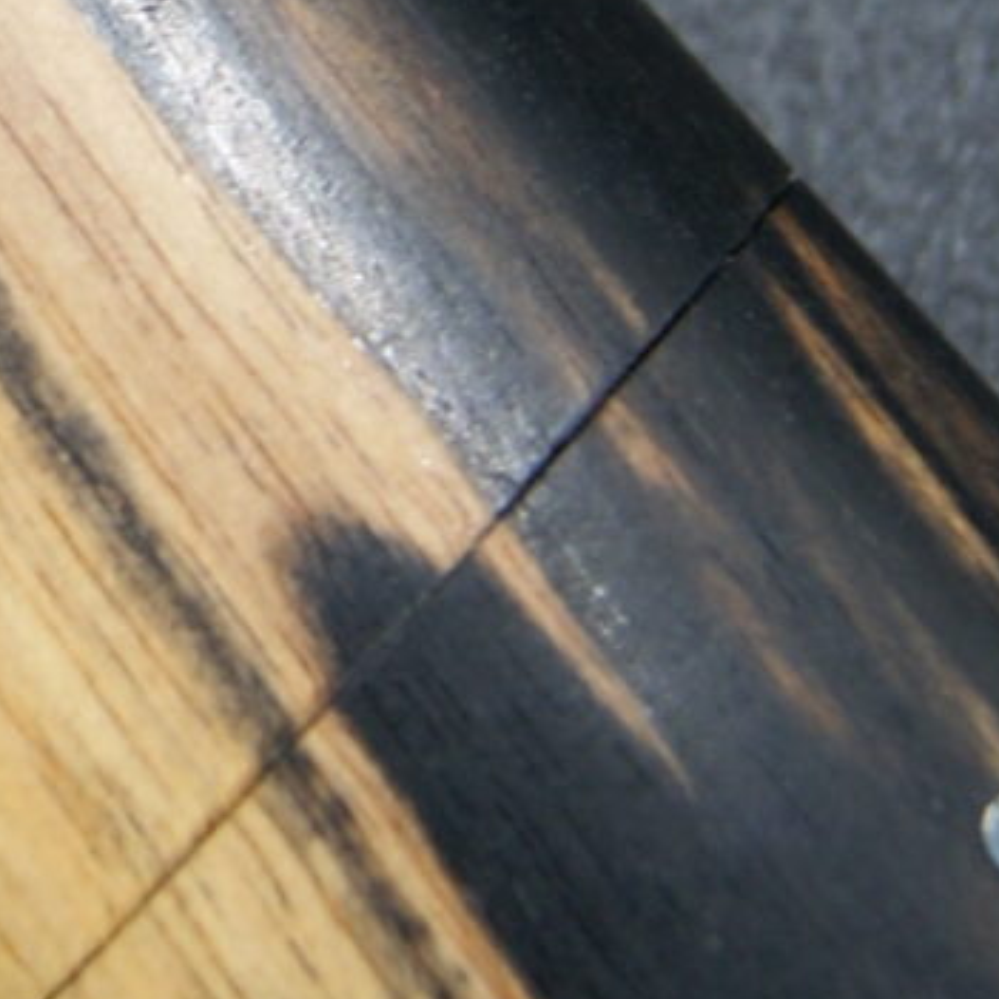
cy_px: -376
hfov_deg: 6.2
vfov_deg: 6.2
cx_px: -487
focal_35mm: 279
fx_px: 9110
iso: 125
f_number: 4.5
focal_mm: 30
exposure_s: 1/50
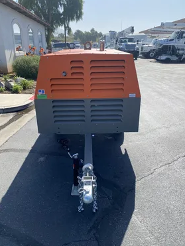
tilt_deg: -20.3
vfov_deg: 63.4
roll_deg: -0.5
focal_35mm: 28
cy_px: 126
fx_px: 199
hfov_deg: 49.8
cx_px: 91
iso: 32
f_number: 1.8
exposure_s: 1/1996
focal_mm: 4.25
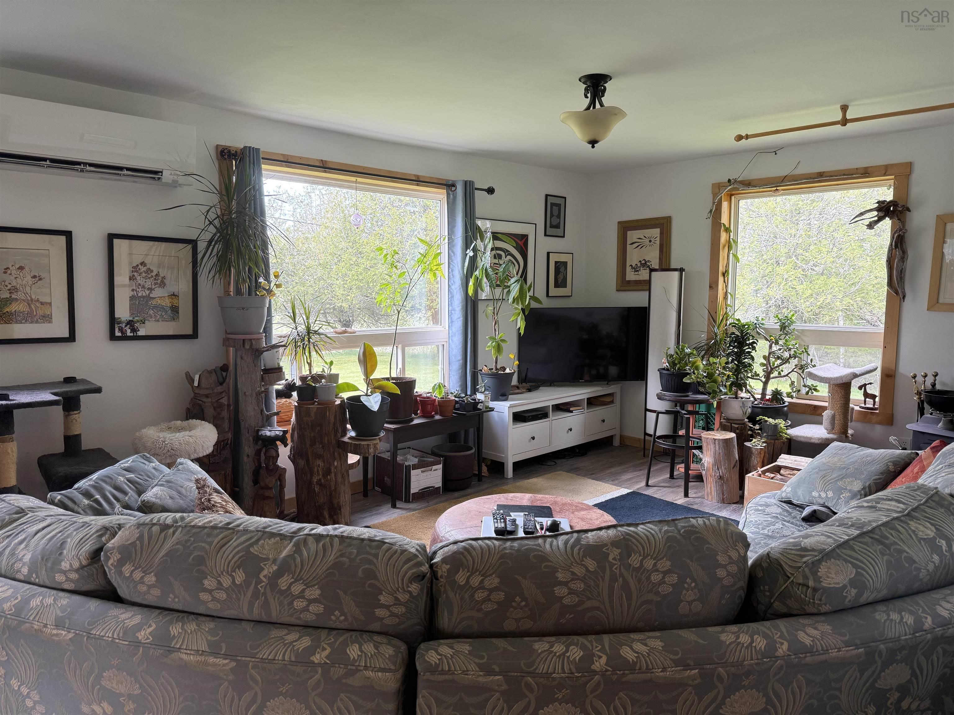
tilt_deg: -5.3
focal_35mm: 24
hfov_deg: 71.6
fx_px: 661
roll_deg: -0.5
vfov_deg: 56.8
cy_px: 358
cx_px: 477
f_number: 1.78
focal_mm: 6.76
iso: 125
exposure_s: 1/121
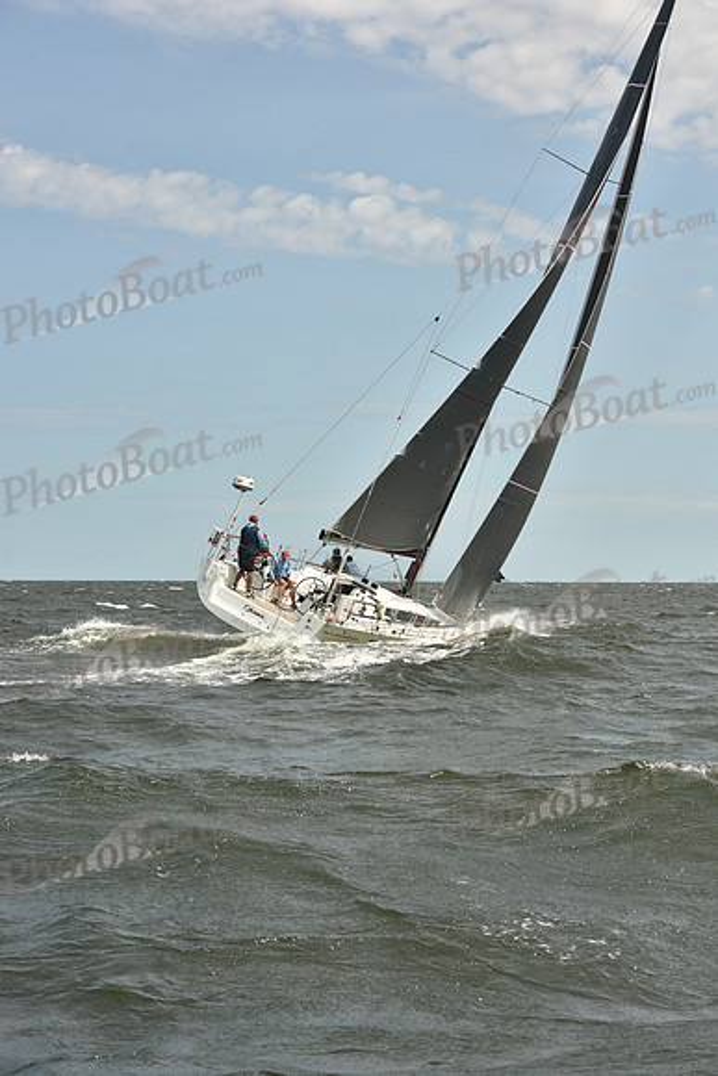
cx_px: 359
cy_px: 538
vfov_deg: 28.8
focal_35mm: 70
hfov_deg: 19.5
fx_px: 2093
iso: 250
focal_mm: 70
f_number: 9
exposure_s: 1/800
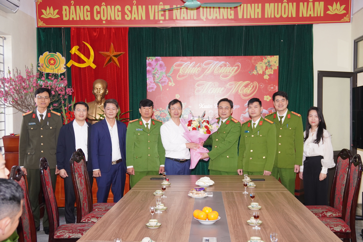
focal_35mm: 46
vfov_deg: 28.9
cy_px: 121
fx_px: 469
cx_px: 182
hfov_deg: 42.3
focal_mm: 31
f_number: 4
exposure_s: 1/125
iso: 500
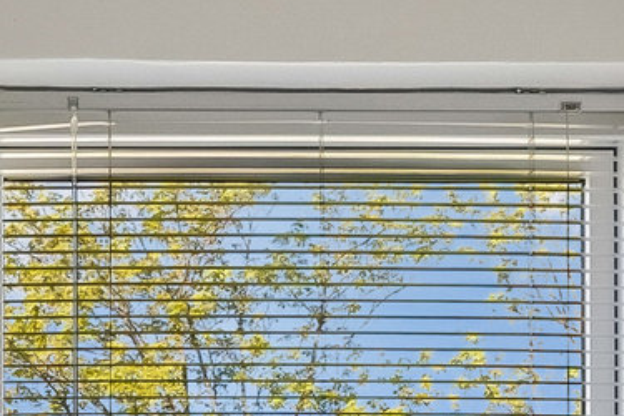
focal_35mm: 144
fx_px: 2496
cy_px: 905
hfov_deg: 14.0
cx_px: -20
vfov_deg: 8.8
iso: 800
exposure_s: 1/8
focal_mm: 18
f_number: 11
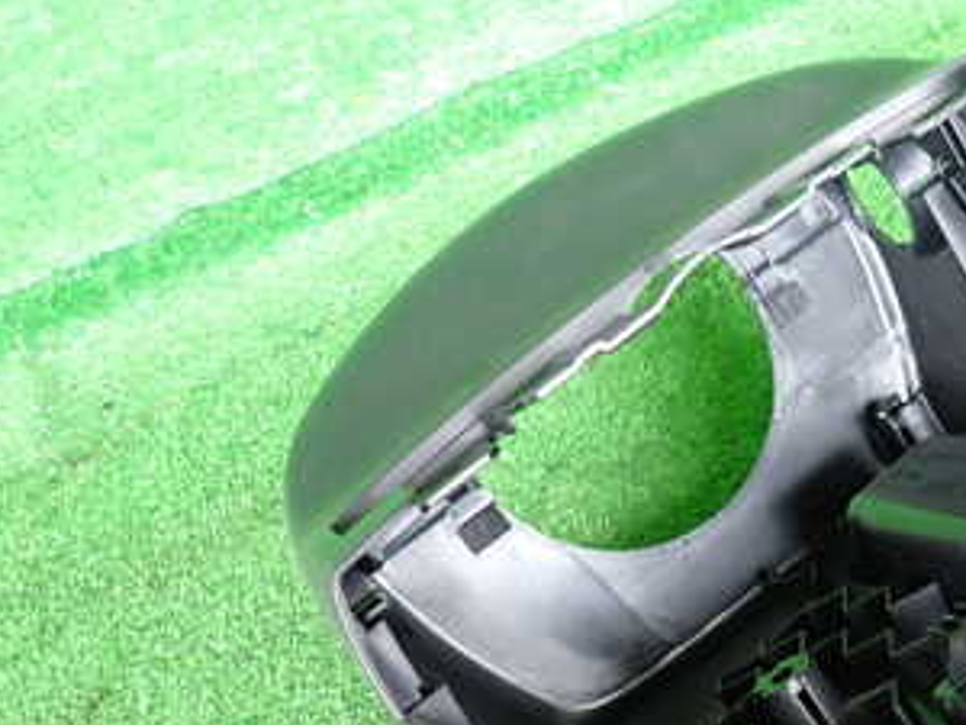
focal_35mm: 50
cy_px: 615
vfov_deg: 28.3
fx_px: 1395
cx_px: 863
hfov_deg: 36.0
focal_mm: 4.5
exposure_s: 1/30
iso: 320
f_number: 2
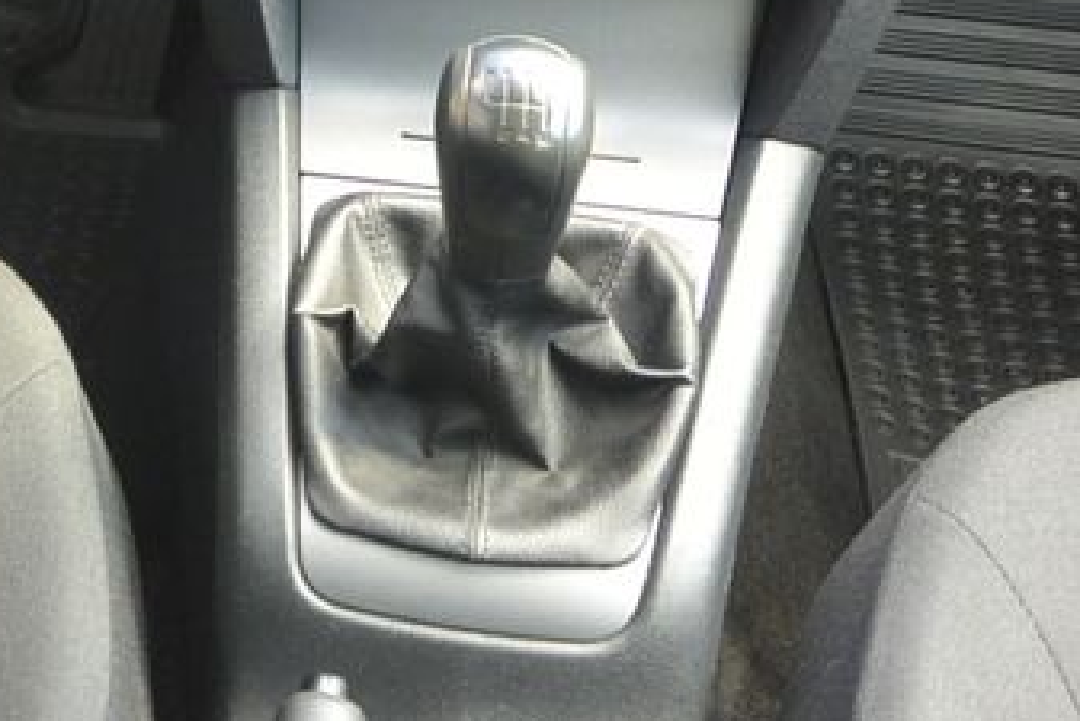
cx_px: -147
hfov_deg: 23.1
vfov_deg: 16.0
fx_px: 2461
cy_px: -165
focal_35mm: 82
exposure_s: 1/60
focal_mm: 10
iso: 400
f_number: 3.5
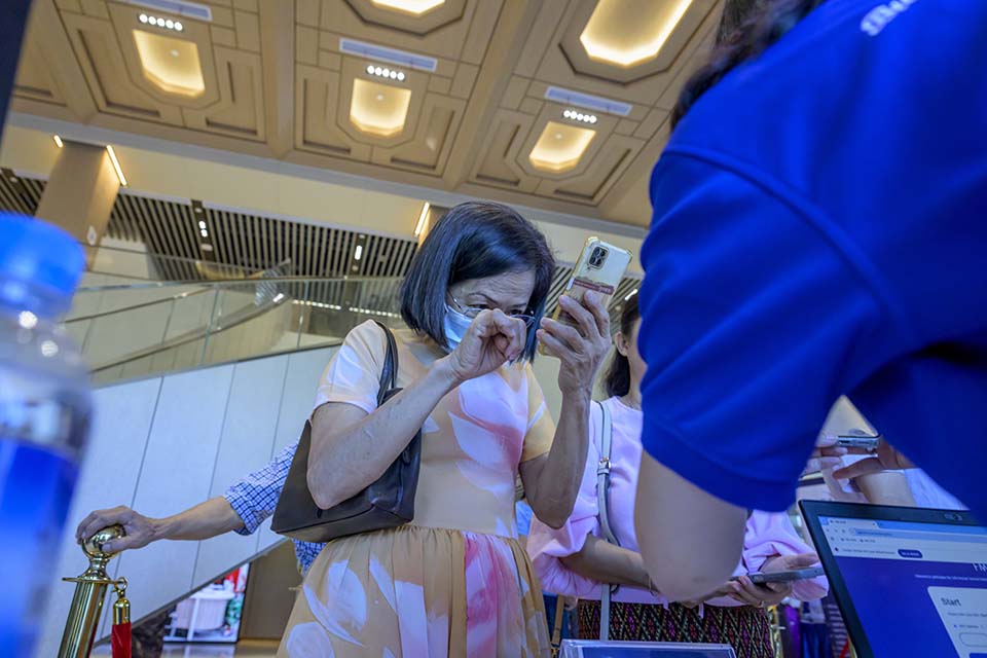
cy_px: 329
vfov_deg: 53.1
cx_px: 494
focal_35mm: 24
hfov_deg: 73.7
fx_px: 658
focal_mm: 24
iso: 5000
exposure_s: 1/250
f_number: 5
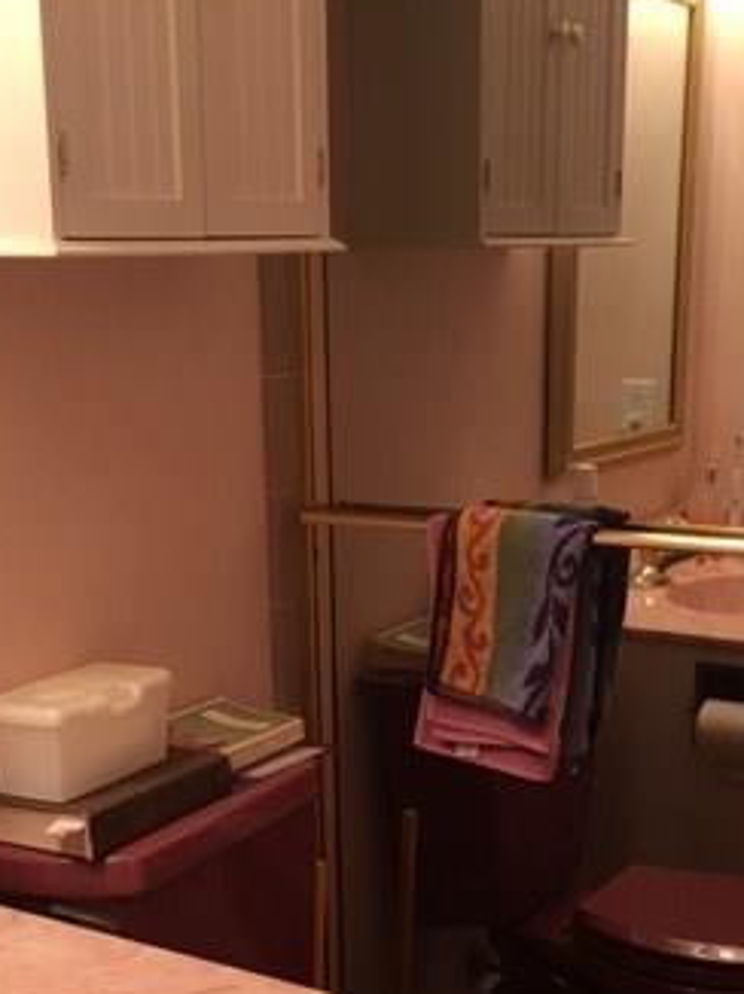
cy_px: 695
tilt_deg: -14.2
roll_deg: +1.0
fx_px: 1636
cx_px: 354
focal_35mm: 57
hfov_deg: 25.6
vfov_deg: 33.4
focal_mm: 4.15
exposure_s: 1/15
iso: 25
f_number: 2.2
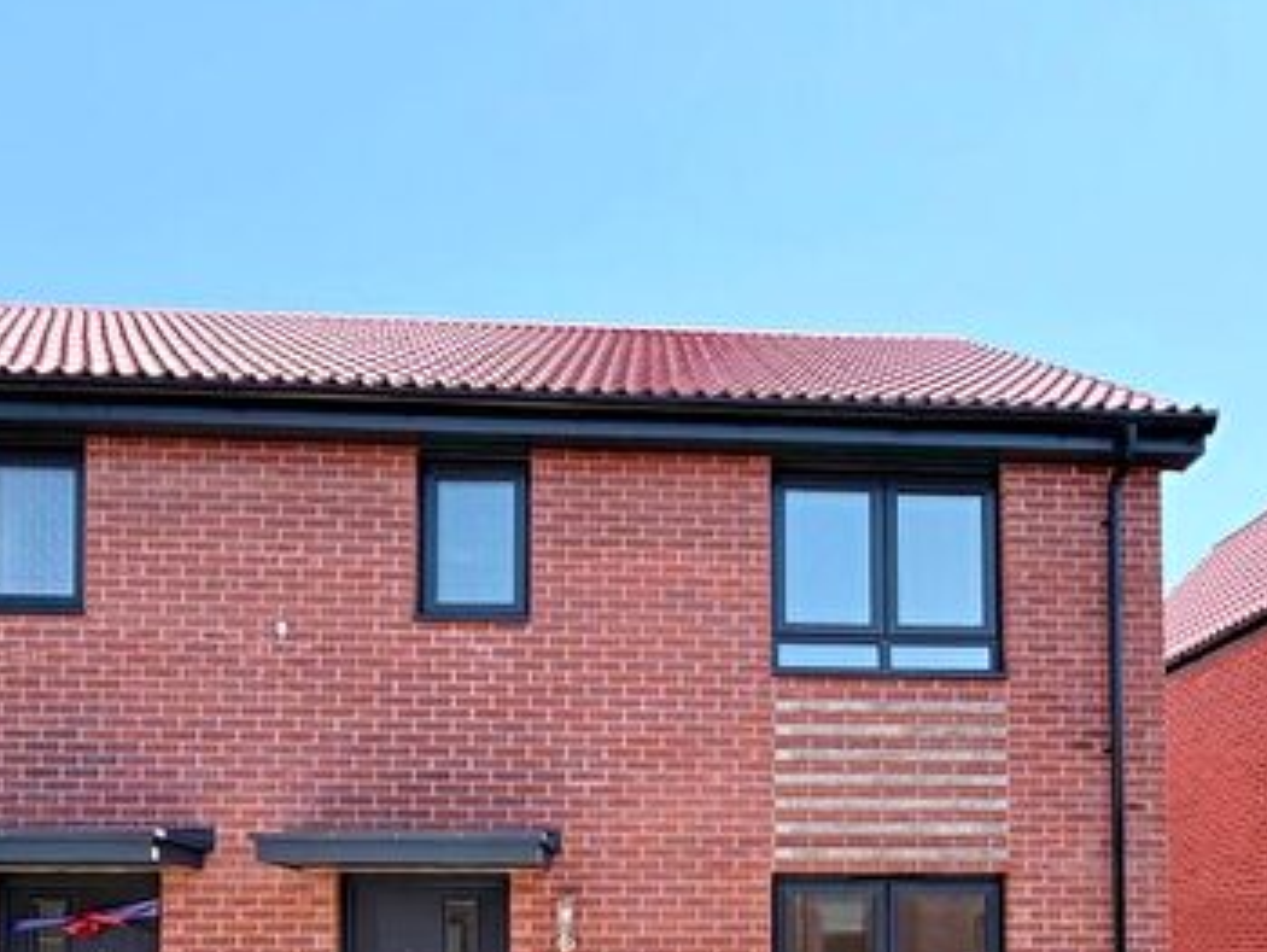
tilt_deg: +1.9
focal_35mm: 28
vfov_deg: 43.8
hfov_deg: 63.2
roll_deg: +0.7
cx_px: 717
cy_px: 914
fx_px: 1026
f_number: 2.2
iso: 40
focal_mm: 2.22
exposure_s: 1/672
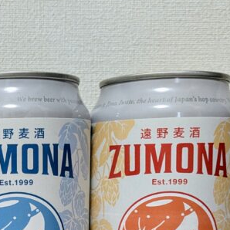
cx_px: -58
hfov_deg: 21.0
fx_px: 571
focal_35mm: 76
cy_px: 216
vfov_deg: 22.1
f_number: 1.89
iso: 136
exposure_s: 1/24
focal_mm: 5.43
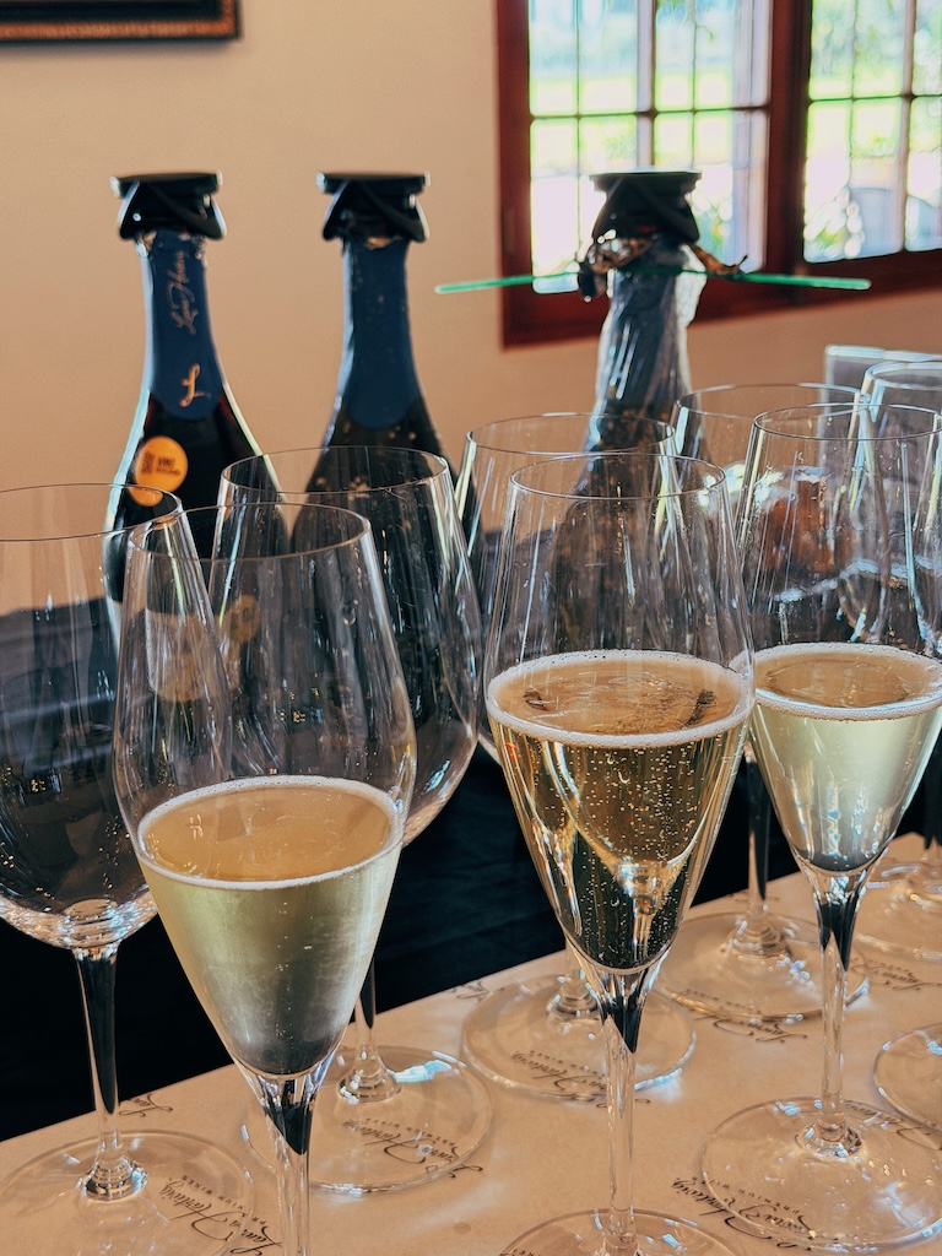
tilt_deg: -17.3
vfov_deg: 39.7
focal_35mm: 48
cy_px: 628
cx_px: 471
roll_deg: +1.5
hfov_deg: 30.3
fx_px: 1742
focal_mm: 6.76
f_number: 1.78
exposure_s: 1/60
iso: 250
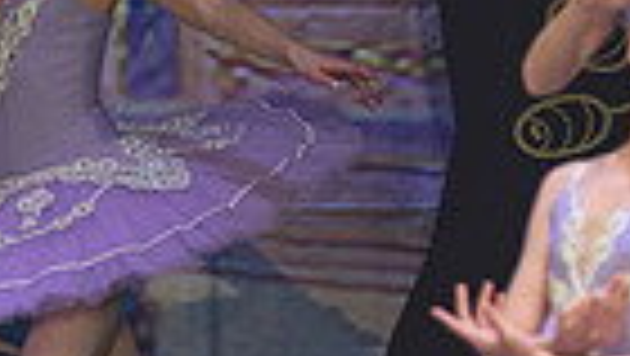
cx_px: 310
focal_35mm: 1221
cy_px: -142
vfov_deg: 1.0
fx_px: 20412
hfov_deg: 1.8
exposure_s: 1/320
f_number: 2.8
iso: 2000
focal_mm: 200
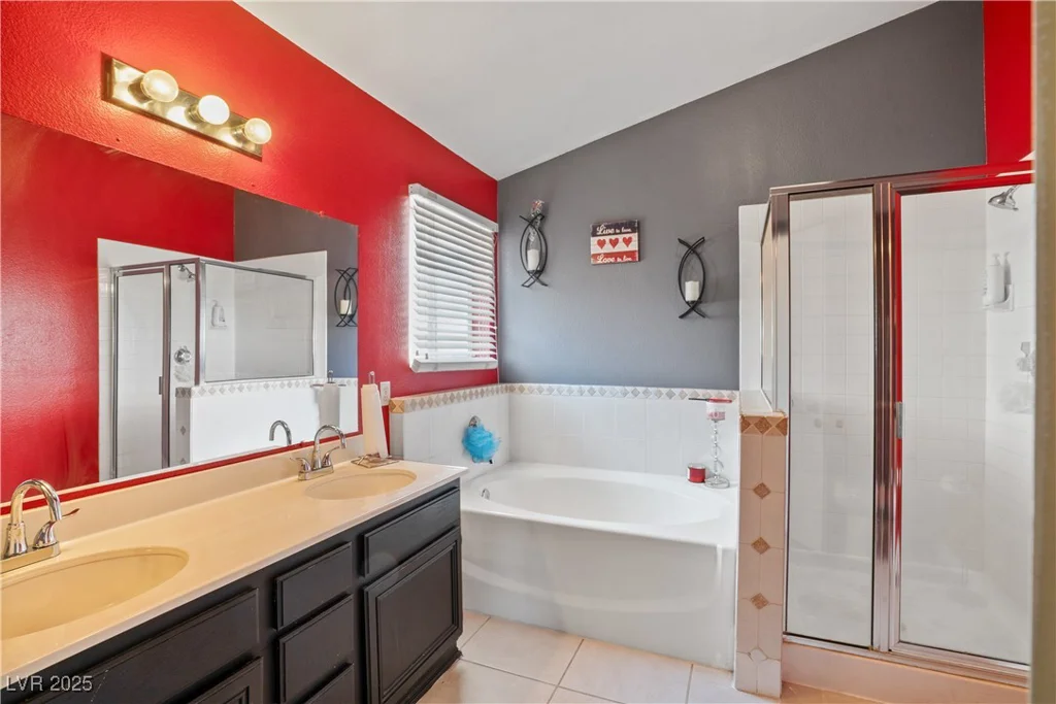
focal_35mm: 16
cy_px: 352
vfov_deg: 73.8
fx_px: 469
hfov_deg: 96.7
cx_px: 528
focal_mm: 16
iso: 500
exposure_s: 1/2.5
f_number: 10
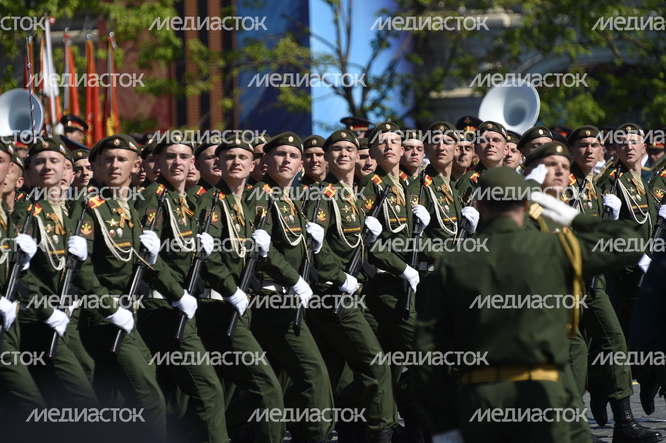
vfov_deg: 4.6
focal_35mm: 300
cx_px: 333
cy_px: 222
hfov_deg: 6.9
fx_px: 5547
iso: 400
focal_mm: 300
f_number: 7.1
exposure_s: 1/2000
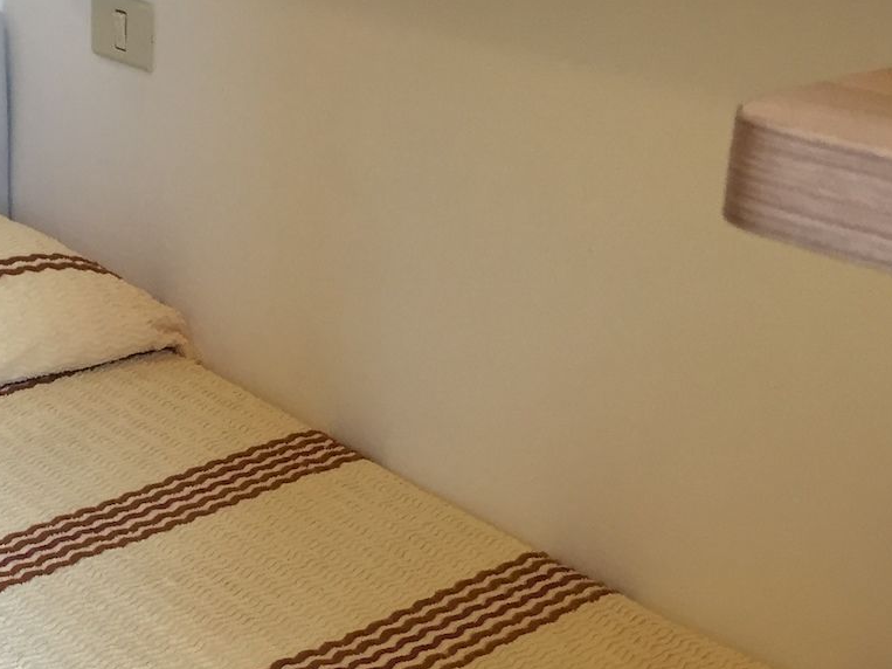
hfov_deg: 24.6
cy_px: 407
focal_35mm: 76
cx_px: 16
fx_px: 1958
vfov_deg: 19.4
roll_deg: +0.6
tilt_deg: -23.4
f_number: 2.2
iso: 32
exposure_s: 1/40
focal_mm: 4.15
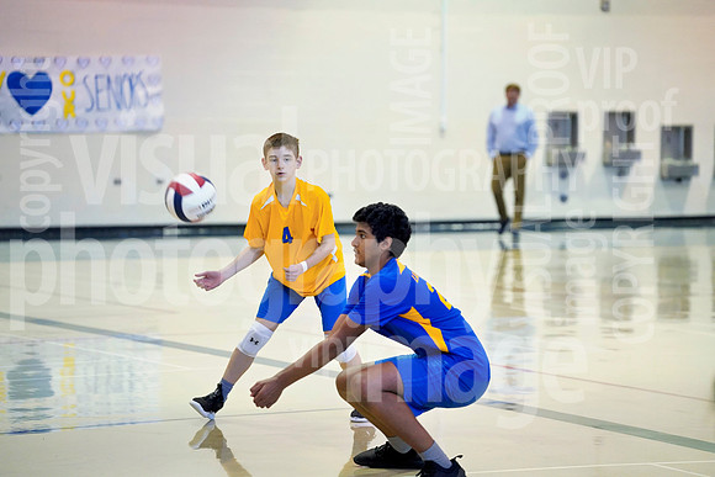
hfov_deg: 15.6
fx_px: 2602
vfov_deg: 10.5
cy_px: 238
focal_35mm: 131
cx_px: 358
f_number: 2.8
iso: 8000
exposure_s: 1/640
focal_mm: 131
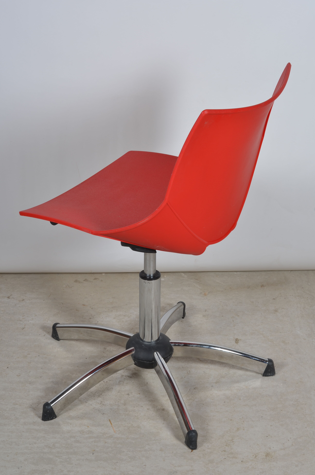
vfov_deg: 27.0
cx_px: 158
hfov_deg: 18.1
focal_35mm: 75
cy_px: 238
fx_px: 989
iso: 100
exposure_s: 1/125
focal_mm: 50
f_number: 14
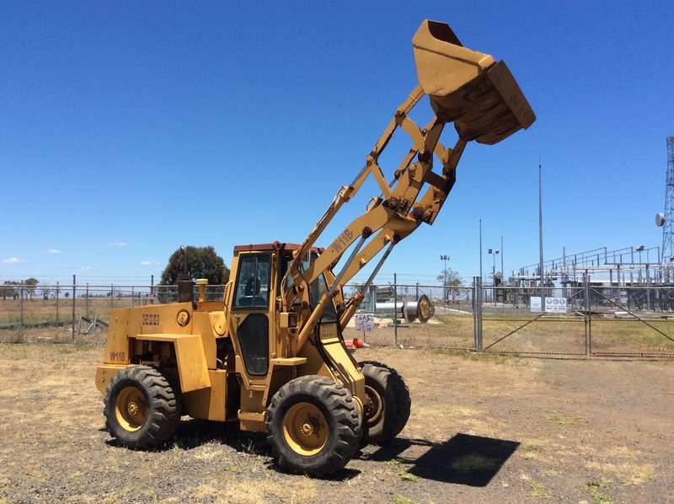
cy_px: 252
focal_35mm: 32
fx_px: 622
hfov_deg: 56.9
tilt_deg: +3.4
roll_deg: +1.3
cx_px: 337
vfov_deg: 44.1
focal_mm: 3.3
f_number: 2.4
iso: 32
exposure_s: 1/1590
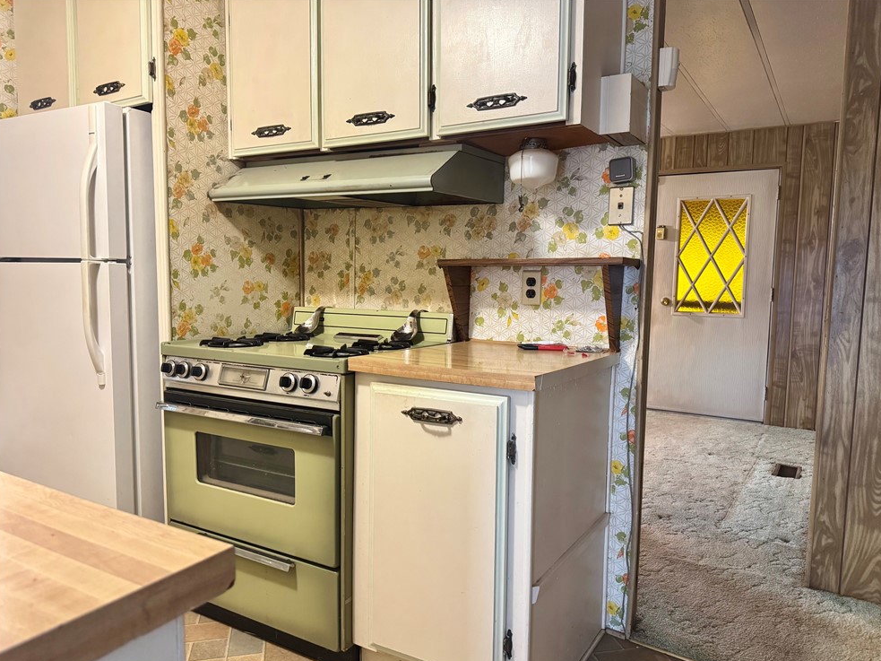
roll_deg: -0.9
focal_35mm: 25
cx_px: 453
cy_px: 341
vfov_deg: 54.9
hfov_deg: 69.4
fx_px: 636
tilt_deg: -5.8
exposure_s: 1/60
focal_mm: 6.76
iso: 500
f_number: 1.78
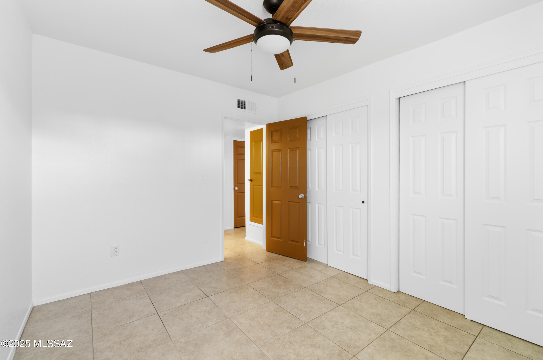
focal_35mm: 15
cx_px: 272
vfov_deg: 77.1
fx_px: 226
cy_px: 180
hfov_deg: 100.5
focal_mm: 10
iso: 200
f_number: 18
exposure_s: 5
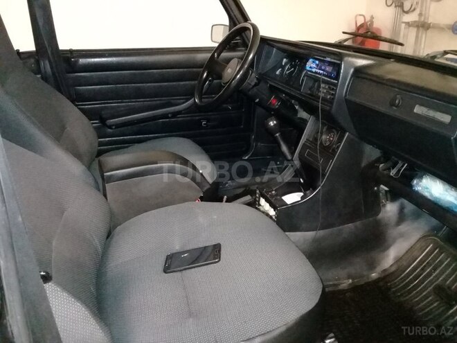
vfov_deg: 45.4
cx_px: 228
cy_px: 172
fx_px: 409
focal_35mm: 31
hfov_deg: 58.4
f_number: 2.2
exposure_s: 1/15
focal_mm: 3.3
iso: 1000
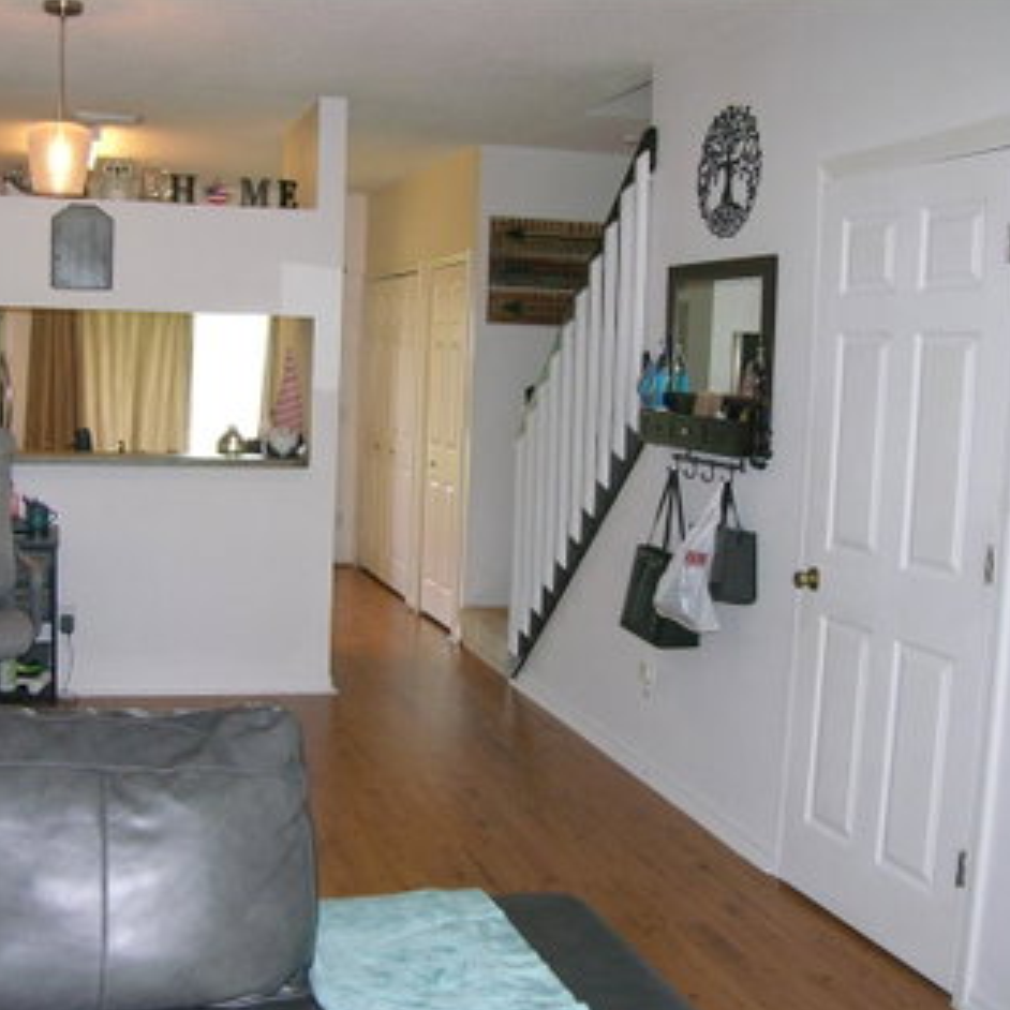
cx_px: 397
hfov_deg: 39.8
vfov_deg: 40.0
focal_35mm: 42
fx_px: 1386
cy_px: 505
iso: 200
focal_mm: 8.9
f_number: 2.8
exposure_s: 1/60.1
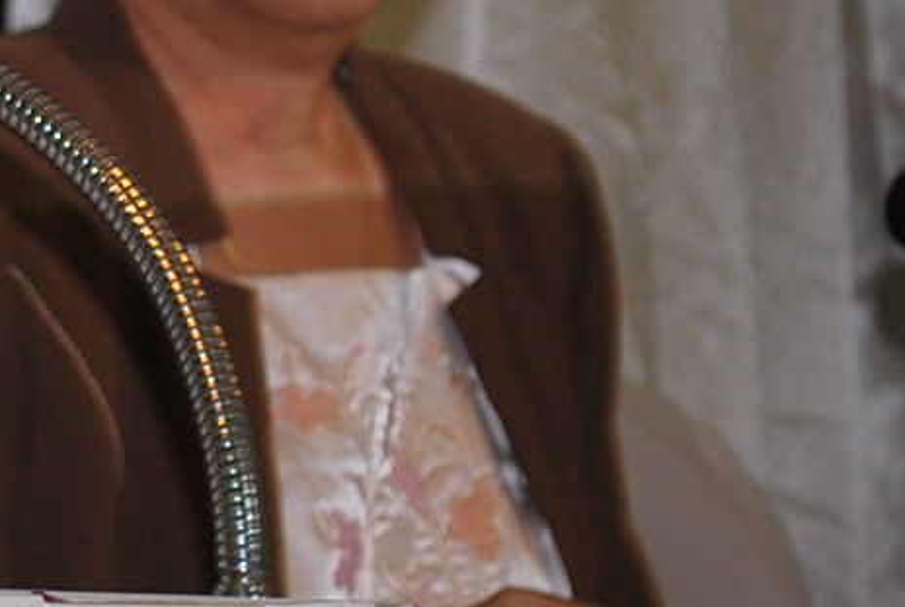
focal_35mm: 344
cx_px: -577
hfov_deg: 5.9
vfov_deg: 4.0
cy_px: 123
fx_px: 8664
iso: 200
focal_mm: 55
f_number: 5.6
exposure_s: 1/15
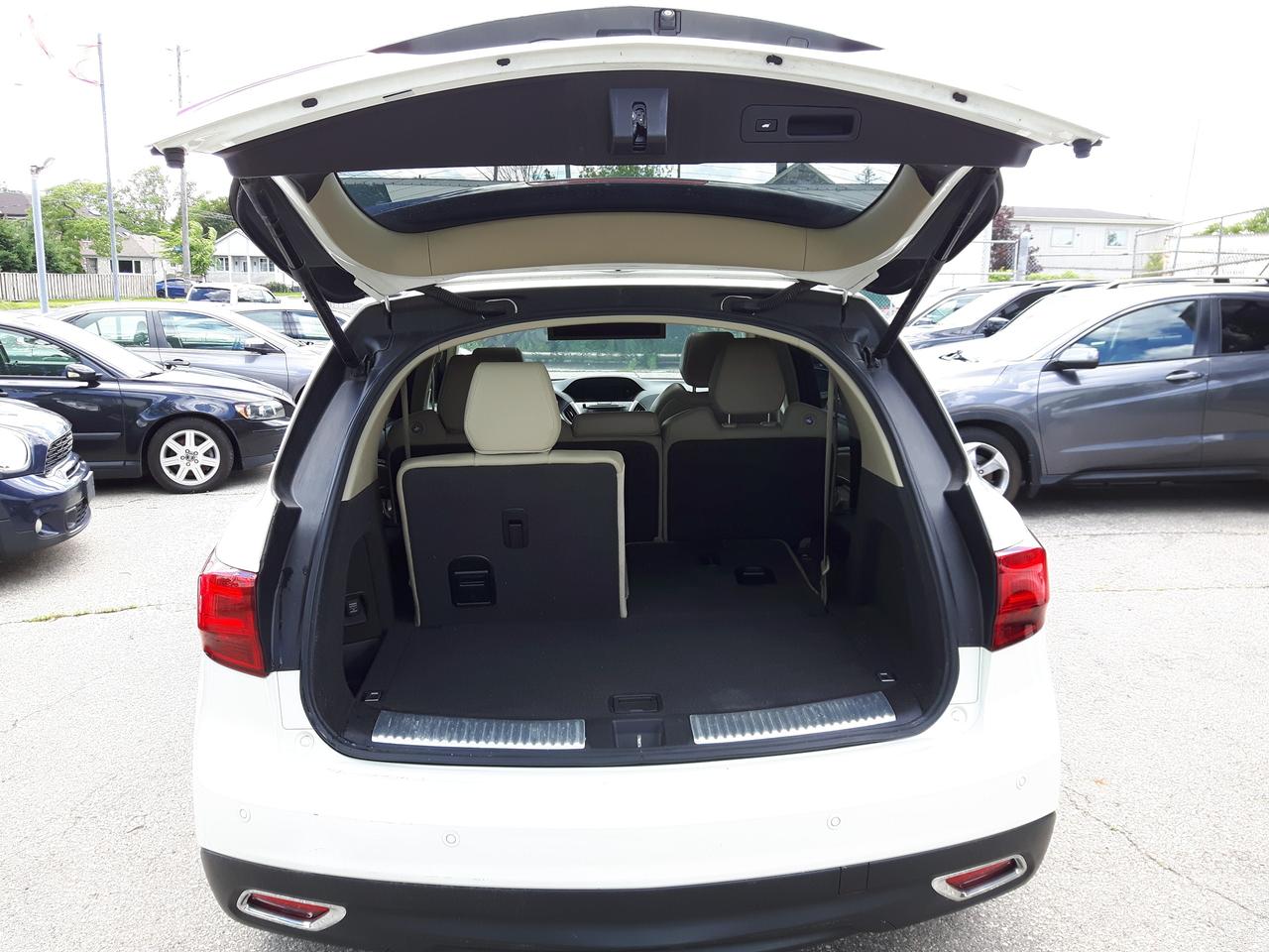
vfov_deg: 45.4
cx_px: 634
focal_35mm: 31
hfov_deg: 58.4
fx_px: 1136
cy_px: 476
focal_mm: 3.7
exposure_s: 1/142
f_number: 1.9
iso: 40
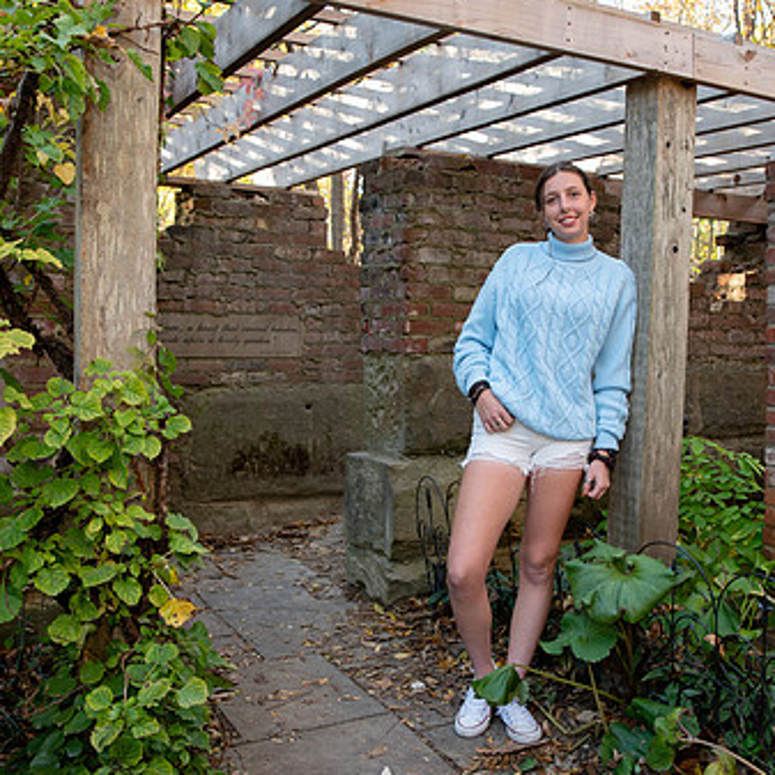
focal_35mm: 38
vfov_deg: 43.9
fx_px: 963
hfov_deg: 43.3
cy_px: 396
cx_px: 511
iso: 640
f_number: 3.2
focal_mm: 26
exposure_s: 1/160
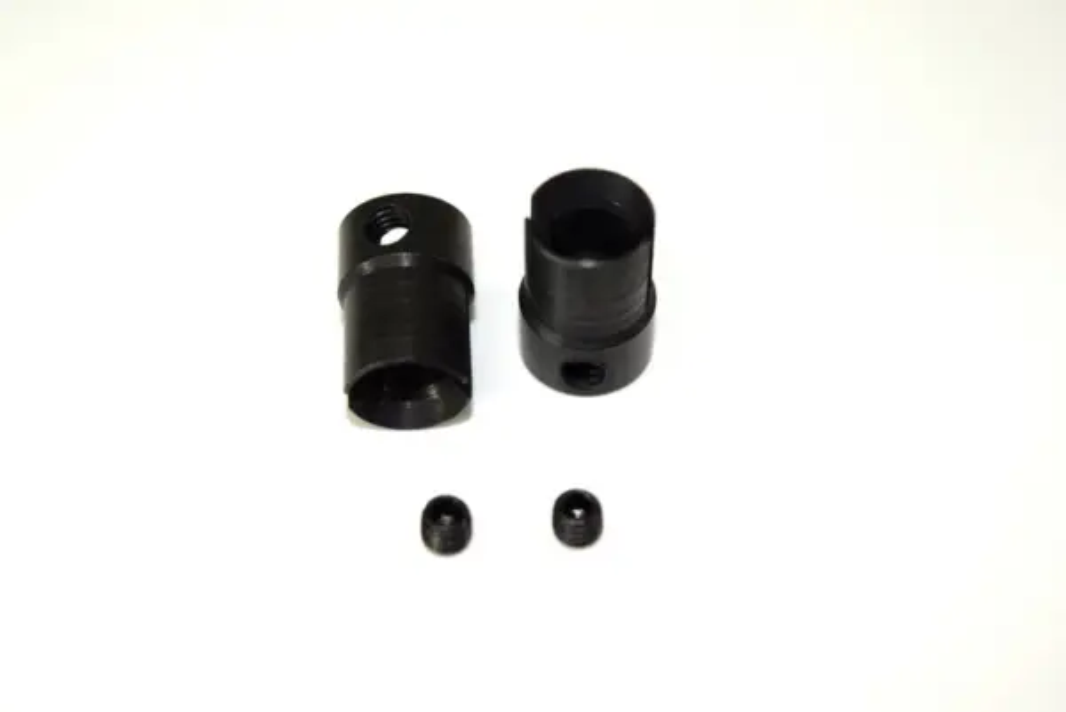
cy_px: 356
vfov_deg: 19.0
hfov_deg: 28.1
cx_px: 533
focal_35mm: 72
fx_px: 2133
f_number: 6.3
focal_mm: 48
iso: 100
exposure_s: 1/60
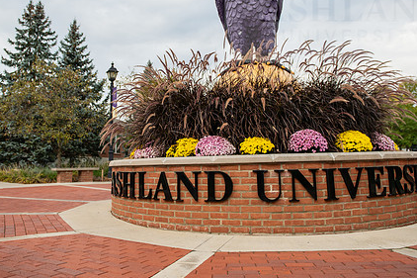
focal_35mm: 33
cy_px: 97
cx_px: 195
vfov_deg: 39.6
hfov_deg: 57.2
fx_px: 382
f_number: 3.2
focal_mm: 24
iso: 125
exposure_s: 1/400
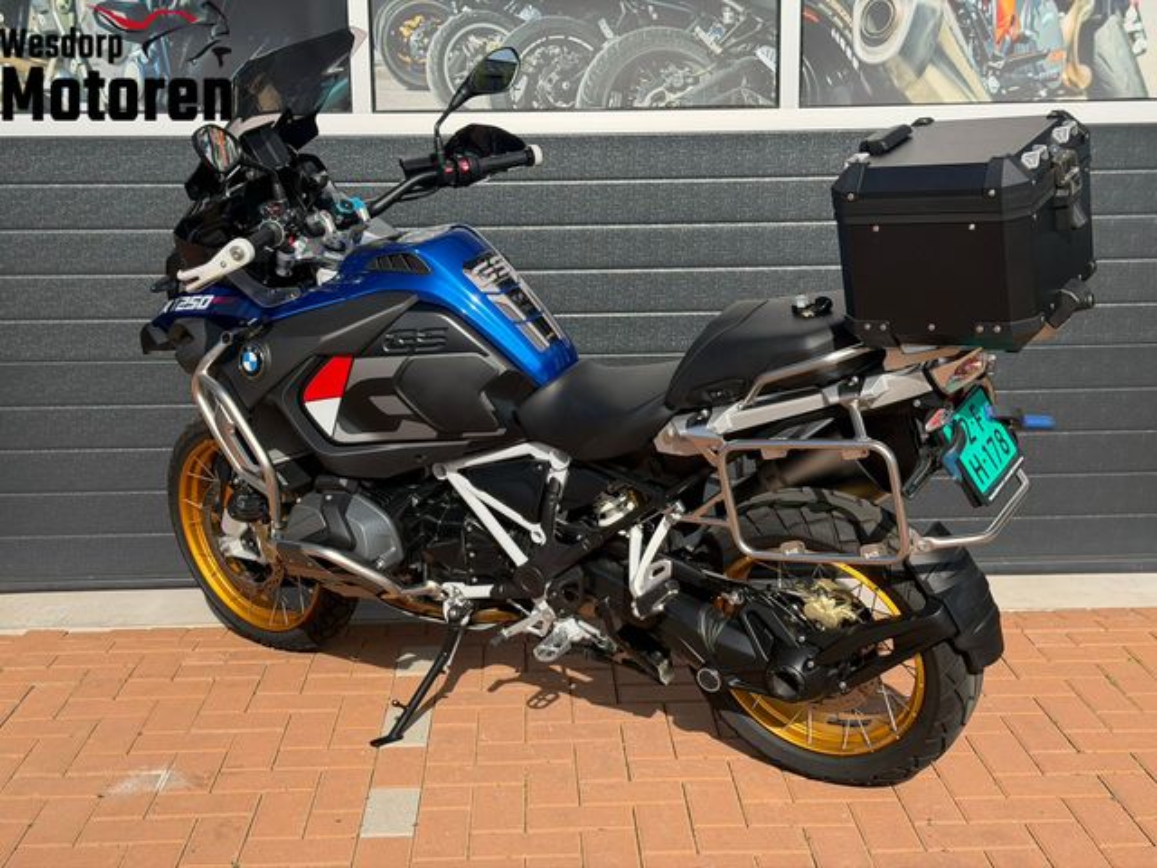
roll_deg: +1.2
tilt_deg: -10.9
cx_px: 578
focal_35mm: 48
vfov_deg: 30.3
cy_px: 434
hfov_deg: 39.7
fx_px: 1604
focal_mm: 6.76
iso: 100
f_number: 1.78
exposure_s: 1/5208
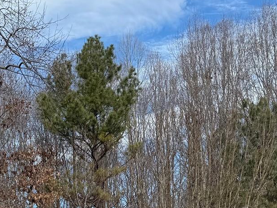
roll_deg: +1.2
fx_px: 640
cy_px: 253
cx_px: 32
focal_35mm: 80
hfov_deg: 23.8
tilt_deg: +3.9
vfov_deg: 17.5
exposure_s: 1/1901
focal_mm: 6.76
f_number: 1.78
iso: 80
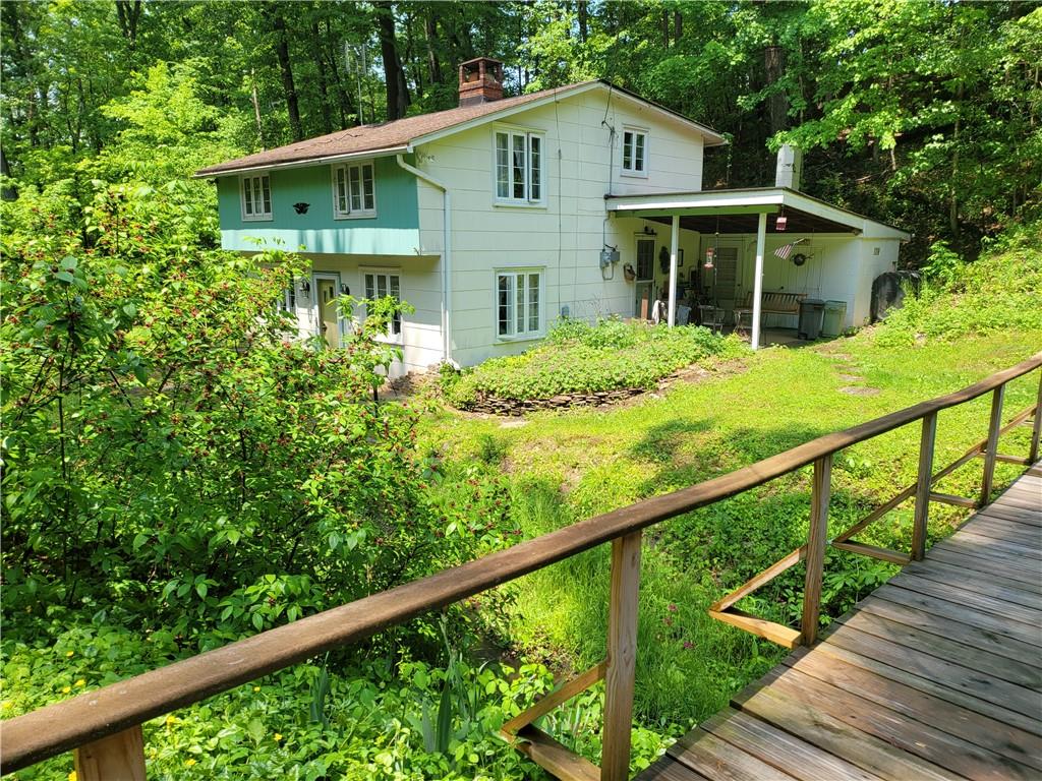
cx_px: 521
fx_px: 783
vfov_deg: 53.1
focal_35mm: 26
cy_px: 390
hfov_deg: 67.3
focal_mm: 5
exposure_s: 1/857
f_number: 1.8
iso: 40
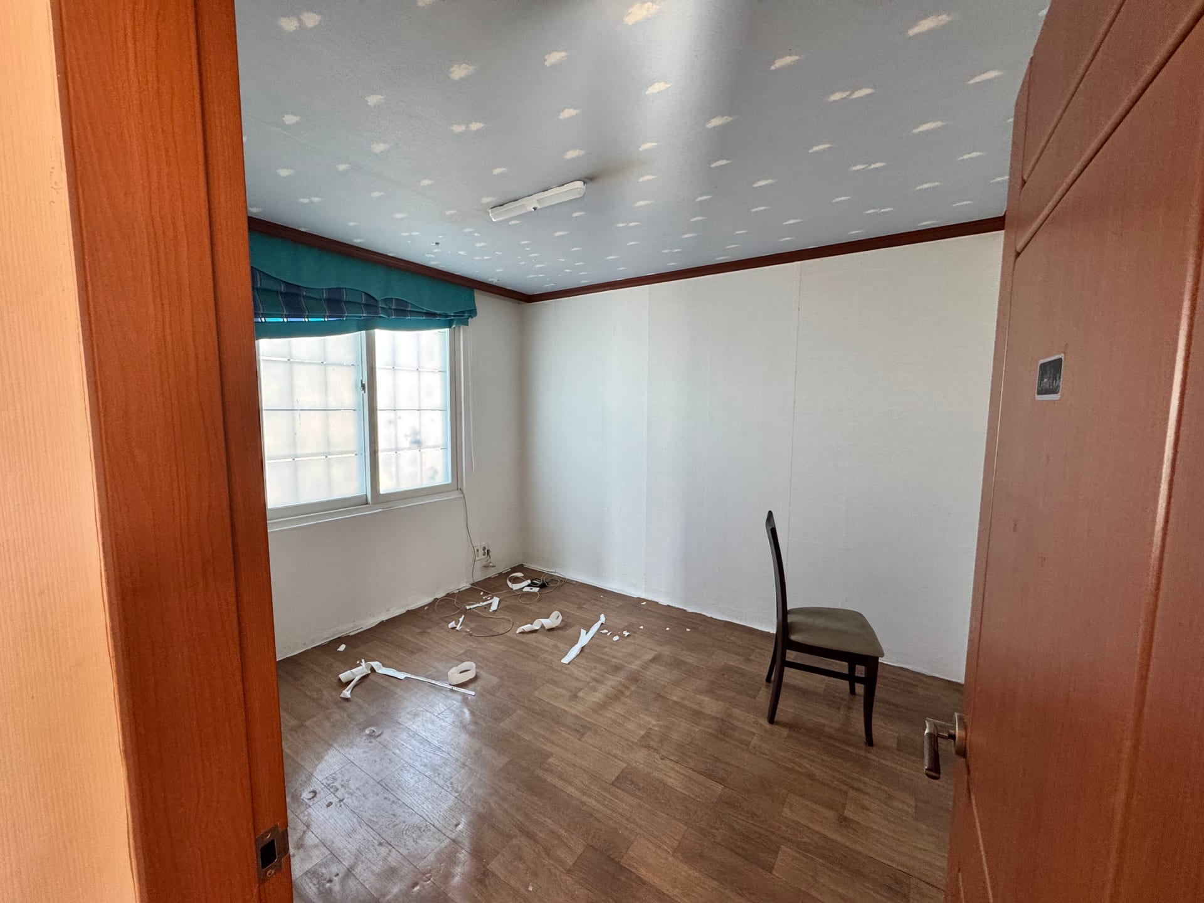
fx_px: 487
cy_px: 452
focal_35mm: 14
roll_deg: -0.1
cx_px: 602
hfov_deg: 102.1
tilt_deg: -6.0
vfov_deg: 85.7
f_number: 2.2
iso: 250
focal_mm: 2.22
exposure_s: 1/99
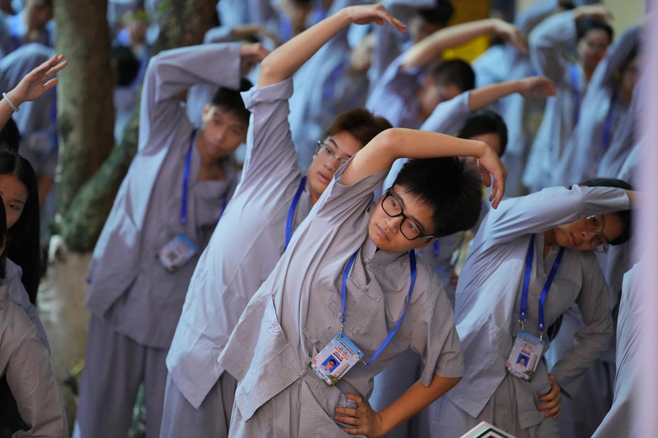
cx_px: 329
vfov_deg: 9.5
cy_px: 219
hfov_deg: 14.2
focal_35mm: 145
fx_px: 2650
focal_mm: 145
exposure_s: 1/160
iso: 6400
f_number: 2.8
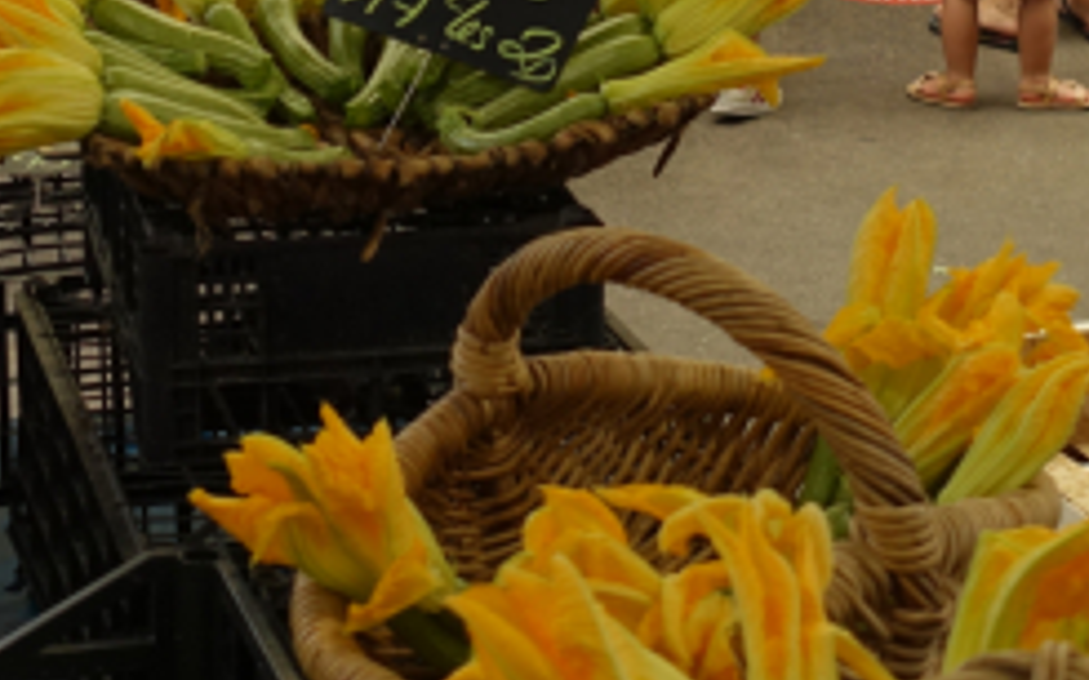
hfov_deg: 18.7
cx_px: 160
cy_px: -500
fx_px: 3264
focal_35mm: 110
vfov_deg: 11.2
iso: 125
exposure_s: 1/80
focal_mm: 12.2
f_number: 3.2
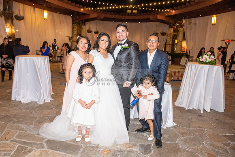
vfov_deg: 48.0
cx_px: 103
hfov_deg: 67.2
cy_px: 87
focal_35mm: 27
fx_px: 176
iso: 1600
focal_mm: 24
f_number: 4
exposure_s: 1/160
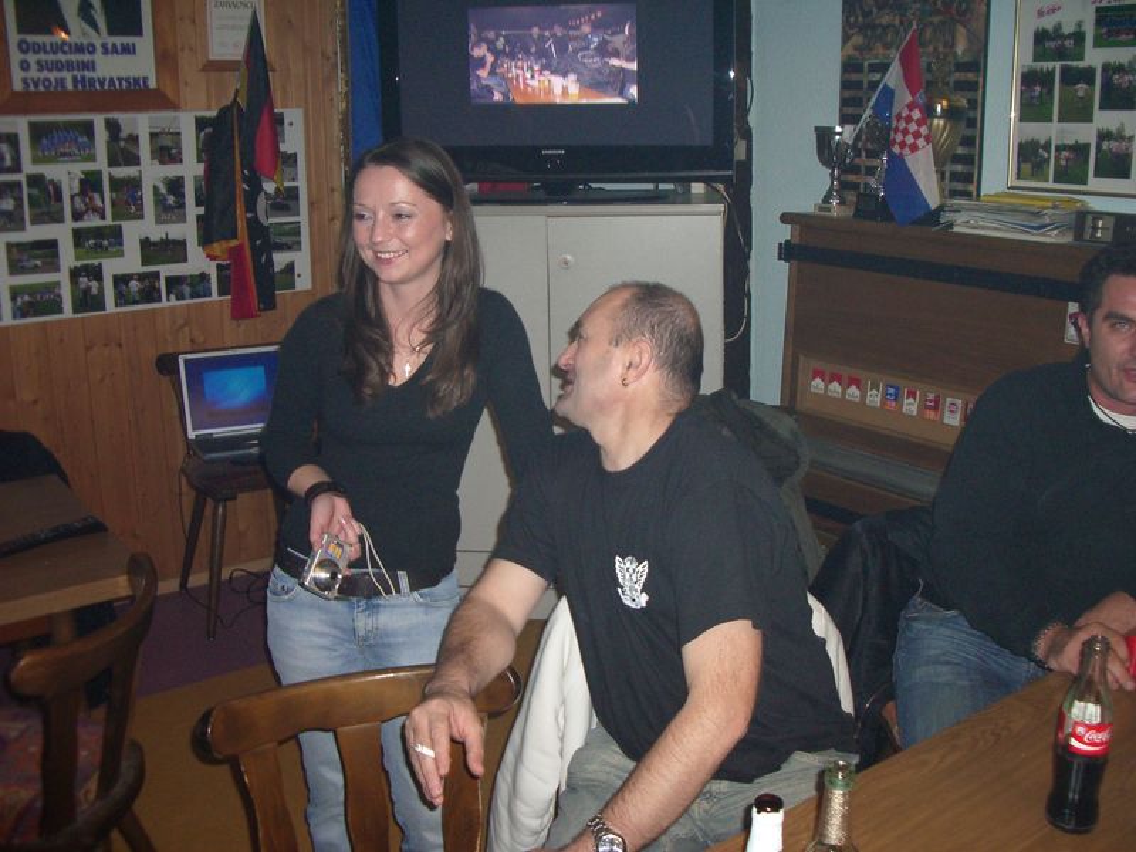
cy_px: 426
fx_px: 1149
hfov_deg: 52.6
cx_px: 568
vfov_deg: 40.7
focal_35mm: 35
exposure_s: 1/60
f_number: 2.6
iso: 200
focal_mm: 5.8
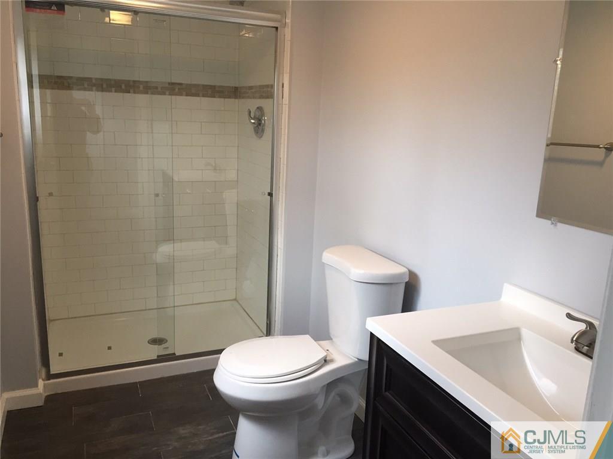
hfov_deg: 61.7
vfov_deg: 48.2
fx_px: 514
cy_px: 230
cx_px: 306
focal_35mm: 29
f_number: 2.2
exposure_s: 1/30
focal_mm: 4.15
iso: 80
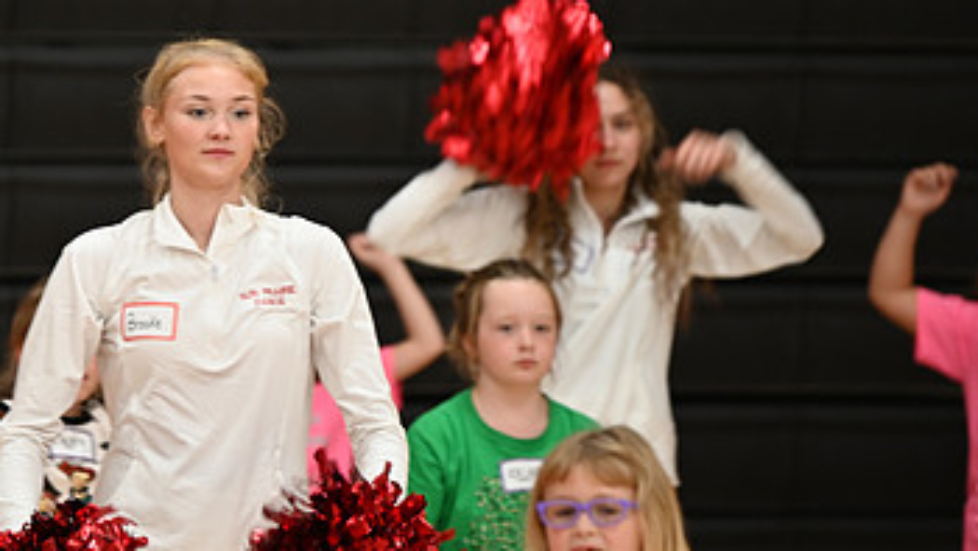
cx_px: 265
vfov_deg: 3.5
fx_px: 9000
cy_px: 179
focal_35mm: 347
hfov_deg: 6.2
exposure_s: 1/100
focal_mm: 200
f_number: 2.8
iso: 800
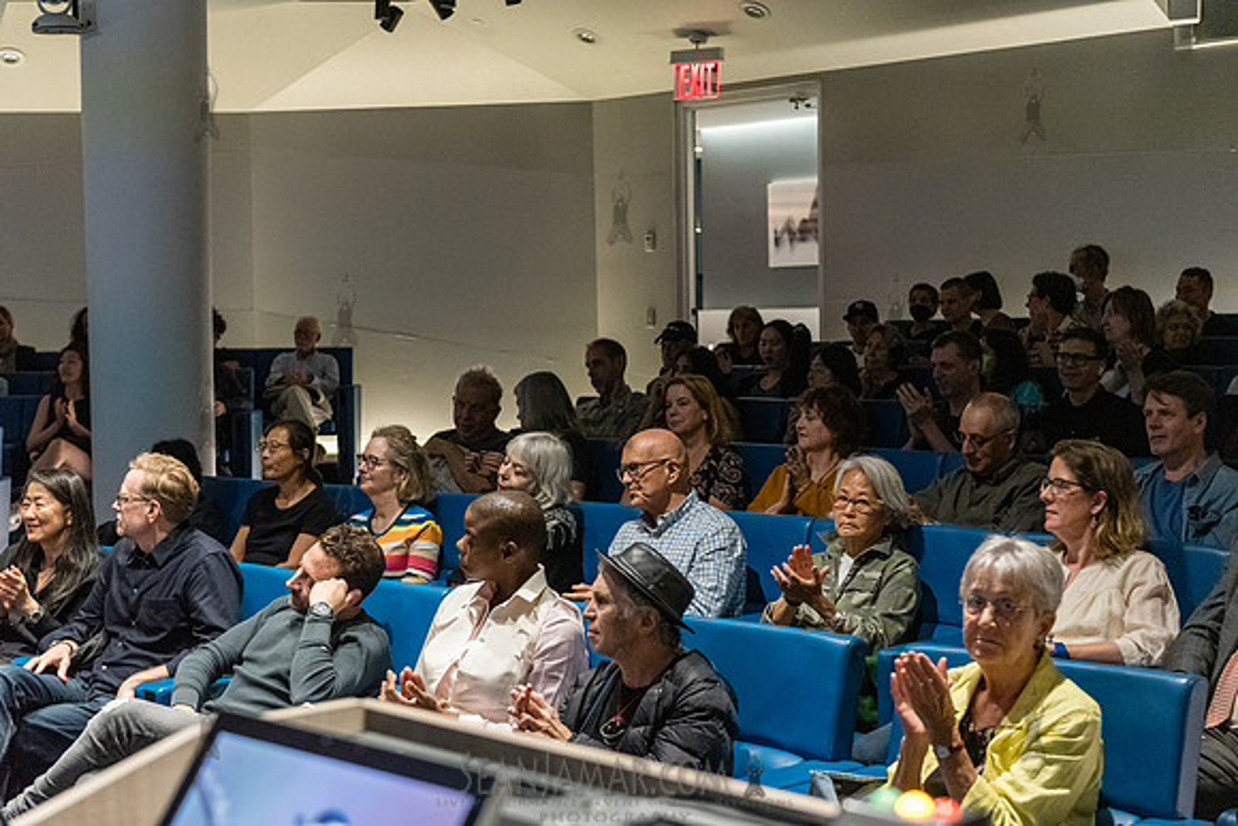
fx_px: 1963
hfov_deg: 35.0
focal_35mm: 57
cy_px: 413
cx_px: 619
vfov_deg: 23.8
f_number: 3.5
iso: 6400
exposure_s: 1/250
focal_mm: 56
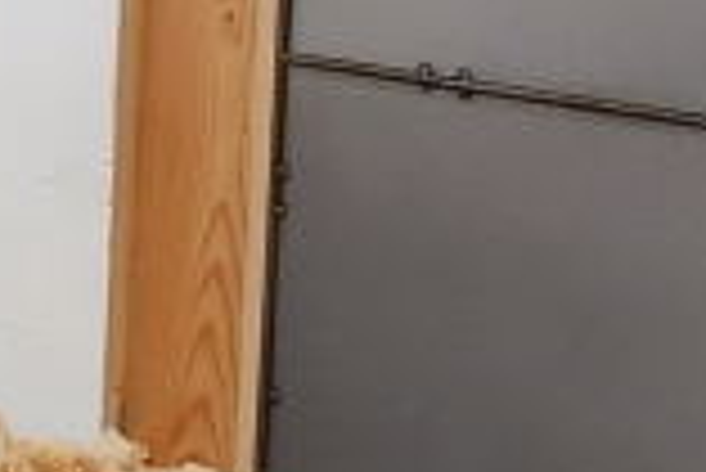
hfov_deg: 9.7
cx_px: -773
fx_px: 3847
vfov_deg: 6.9
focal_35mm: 196
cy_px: -232
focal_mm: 20
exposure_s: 1/4
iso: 640
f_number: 16
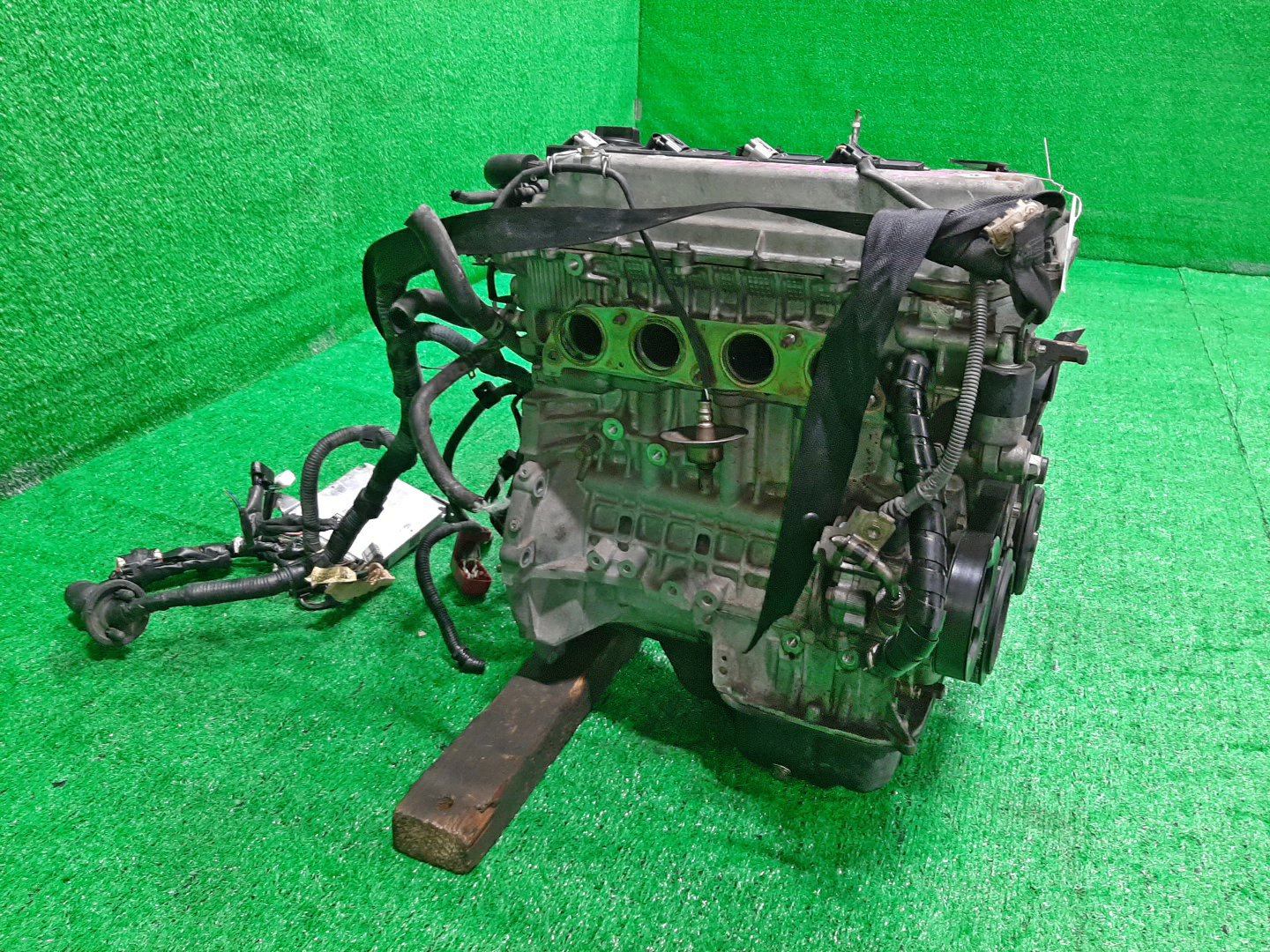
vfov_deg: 53.1
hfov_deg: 67.3
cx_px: 635
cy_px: 476
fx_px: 954
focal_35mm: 26
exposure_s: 1/50
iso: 204
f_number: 1.7
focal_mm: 3.93
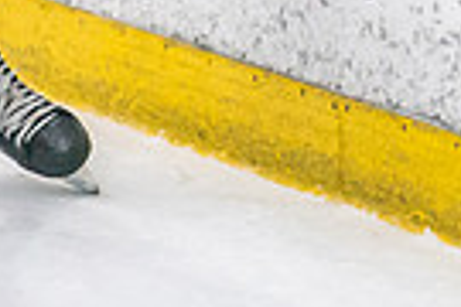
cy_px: -482
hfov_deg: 4.0
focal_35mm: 513
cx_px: -366
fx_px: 6569
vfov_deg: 2.7
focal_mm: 97
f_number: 2.8
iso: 3200
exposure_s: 1/1250
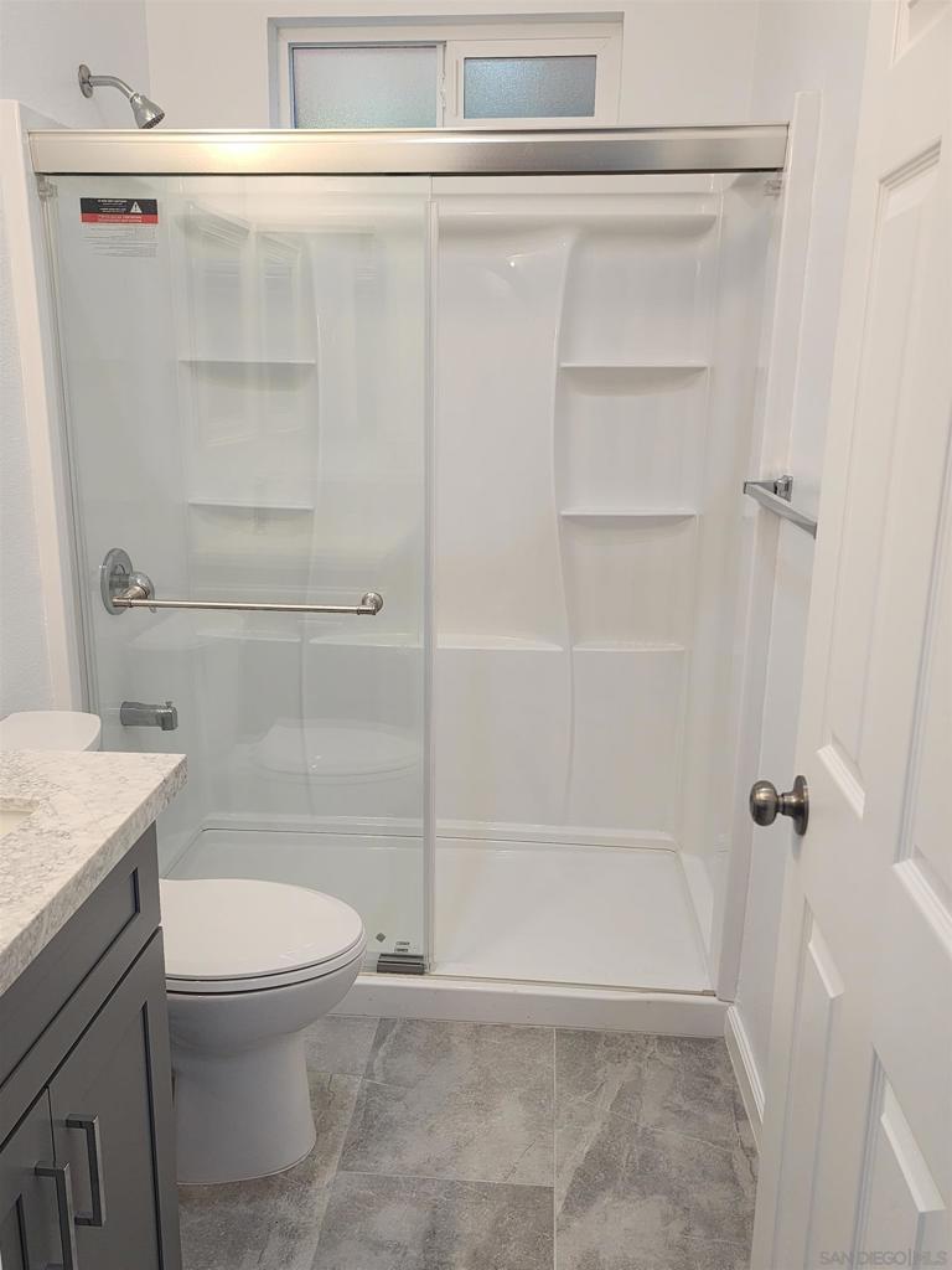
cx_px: 476
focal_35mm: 23
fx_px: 843
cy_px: 635
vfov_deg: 73.9
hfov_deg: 58.9
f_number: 1.8
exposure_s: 1/120
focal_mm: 6.4
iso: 64
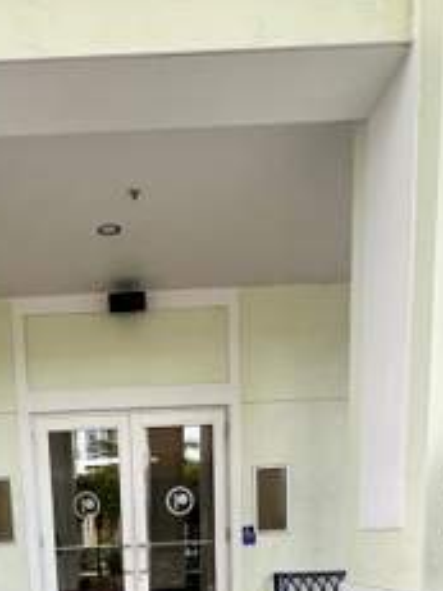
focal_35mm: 36
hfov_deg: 38.9
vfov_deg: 40.1
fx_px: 615
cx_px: 131
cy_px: 670
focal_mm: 1.57
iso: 50
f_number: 1.8
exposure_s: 1/99
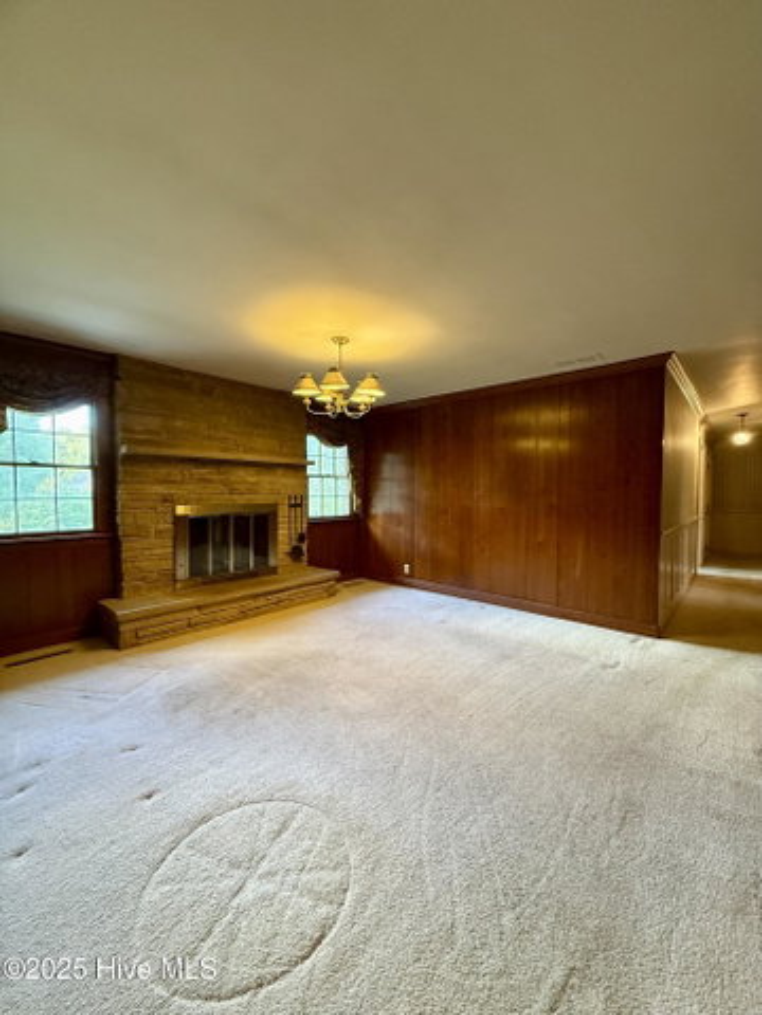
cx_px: 381
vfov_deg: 102.1
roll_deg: -0.7
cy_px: 508
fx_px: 411
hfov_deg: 85.7
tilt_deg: -1.3
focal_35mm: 14
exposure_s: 1/60
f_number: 2.2
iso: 500
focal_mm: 2.22
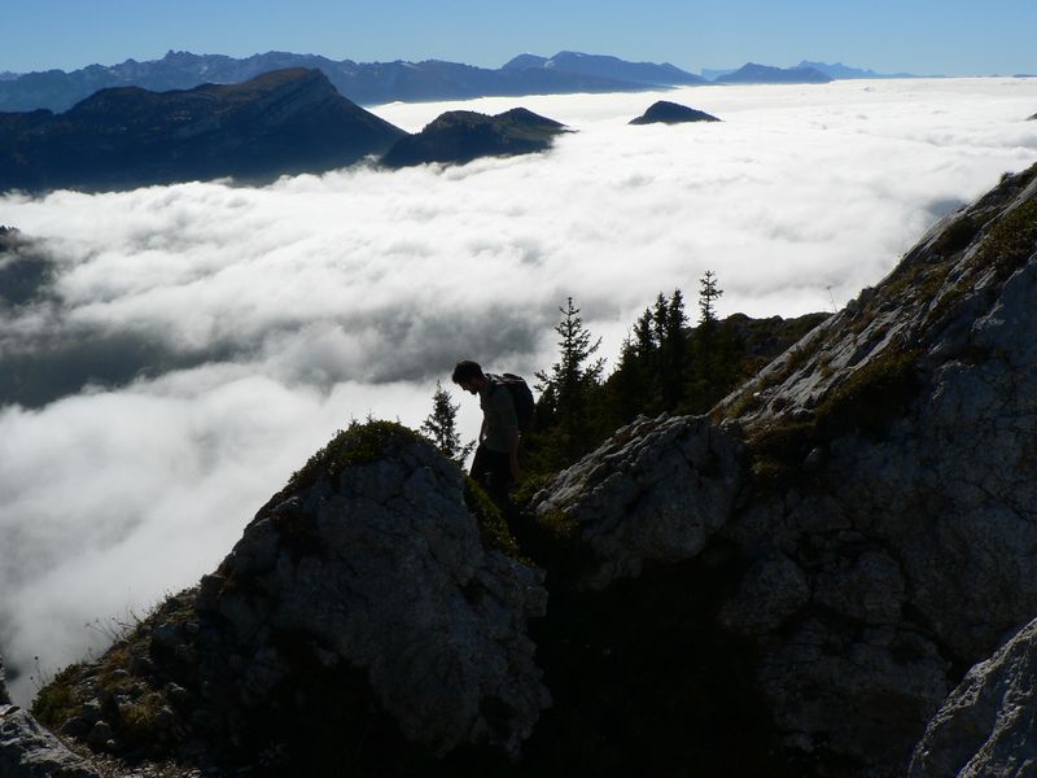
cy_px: 389
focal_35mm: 36
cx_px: 518
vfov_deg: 39.7
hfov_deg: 51.4
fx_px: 1078
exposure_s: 1/640
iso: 80
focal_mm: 6
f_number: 6.3
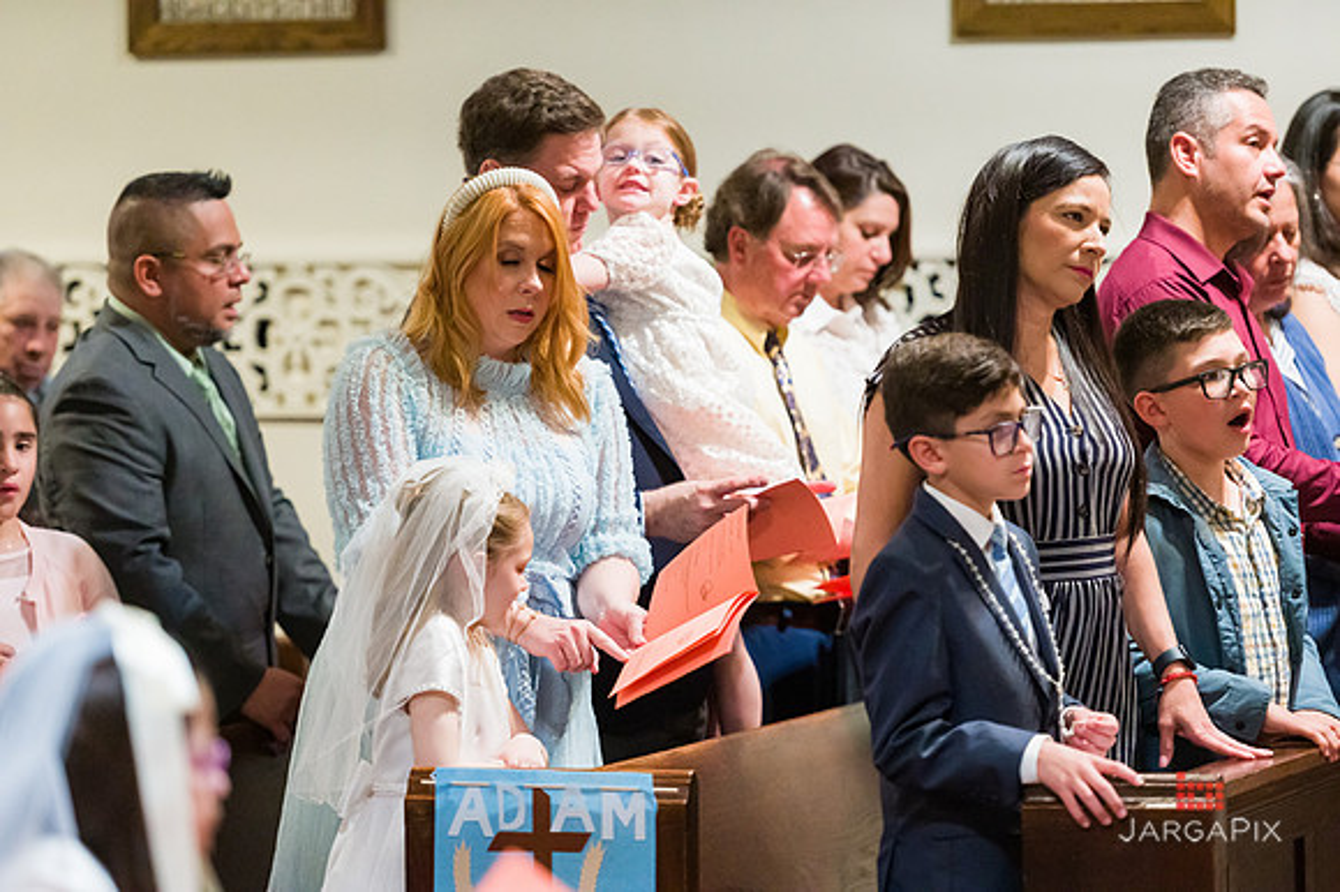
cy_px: 446
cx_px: 670
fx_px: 6324
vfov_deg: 8.1
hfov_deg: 12.1
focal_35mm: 170
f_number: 3.2
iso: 6400
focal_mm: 170
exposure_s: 1/200
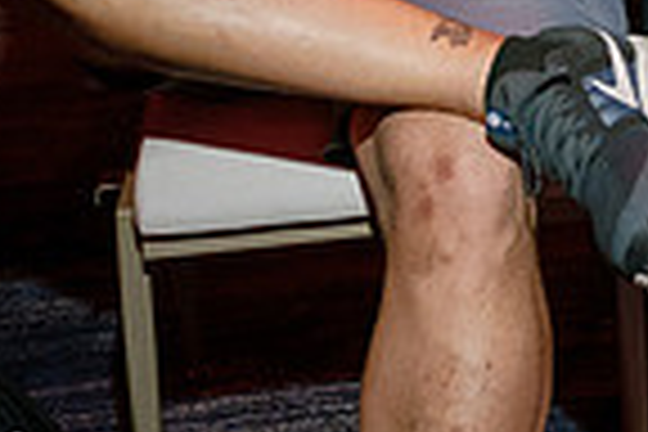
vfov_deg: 9.4
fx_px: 2538
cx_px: 1053
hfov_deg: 13.5
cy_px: -281
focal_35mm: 141
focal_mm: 35
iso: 1250
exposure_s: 1/160
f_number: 4
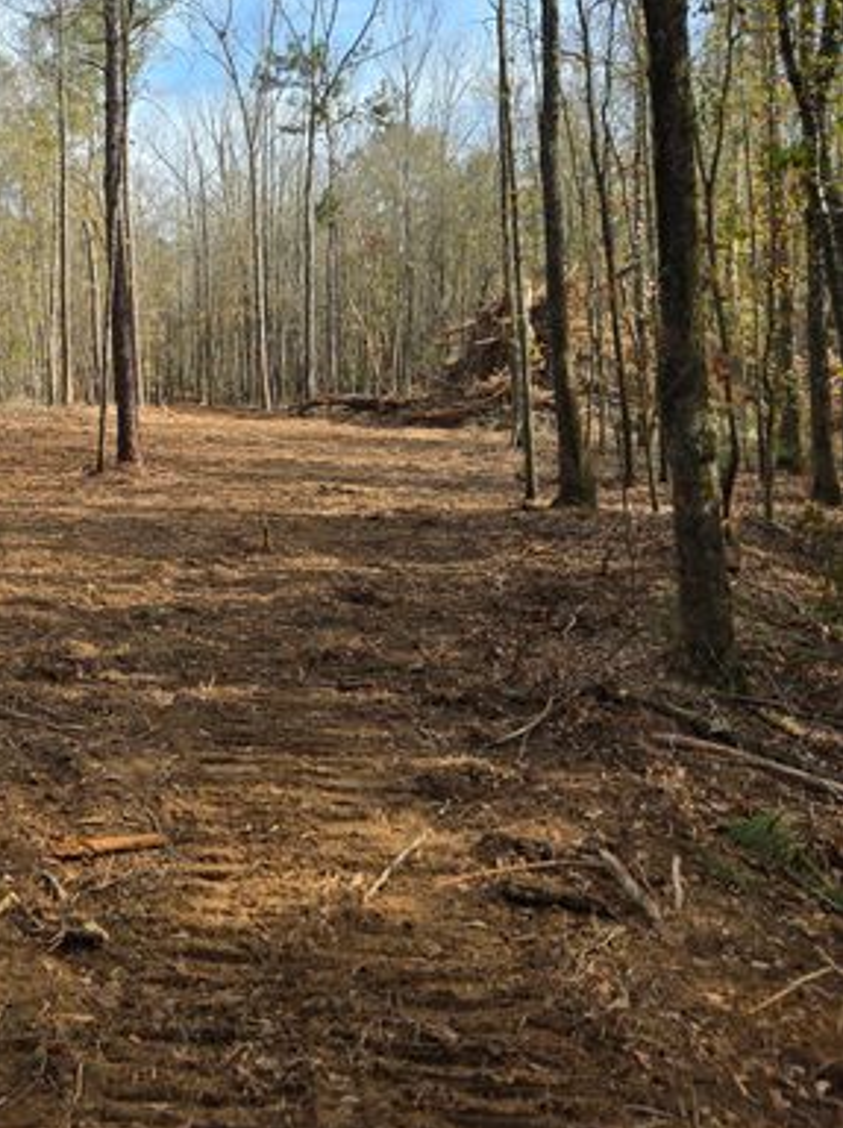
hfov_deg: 34.2
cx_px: 112
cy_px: 351
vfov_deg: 45.9
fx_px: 1302
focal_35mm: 40
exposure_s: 1/1099
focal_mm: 5.4
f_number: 1.8
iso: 25
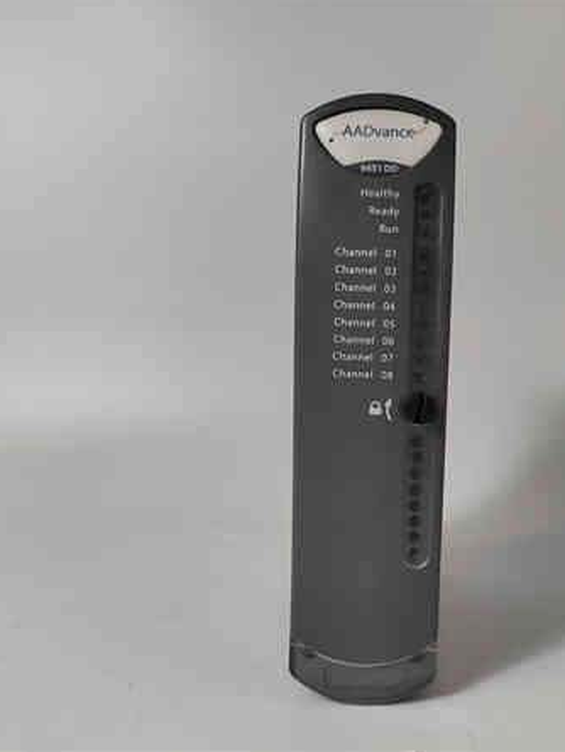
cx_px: 365
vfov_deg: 58.3
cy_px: 373
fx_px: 674
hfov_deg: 44.9
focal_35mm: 31
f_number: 1.9
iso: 338
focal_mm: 5.52
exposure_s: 1/100
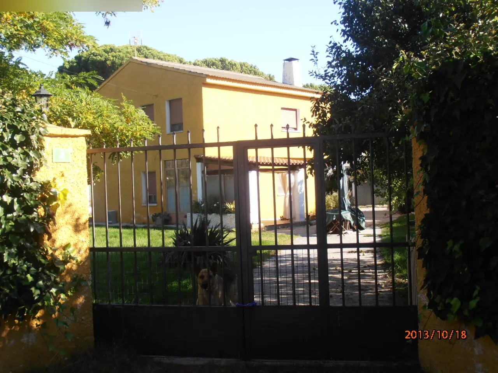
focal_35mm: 44
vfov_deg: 32.9
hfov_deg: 42.9
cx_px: 249
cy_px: 186
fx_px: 633
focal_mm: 7.87
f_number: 4.2
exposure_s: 1/200
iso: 80
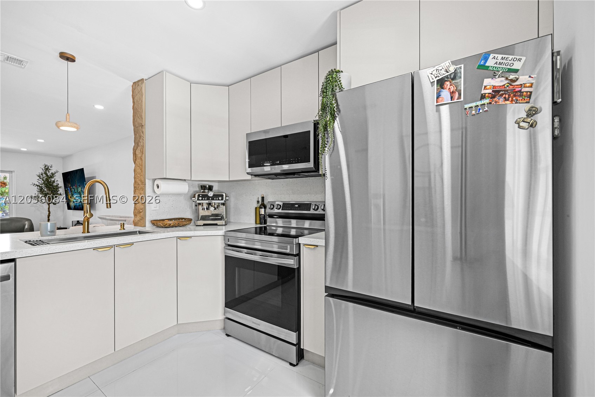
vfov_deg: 81.2
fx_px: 231
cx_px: 298
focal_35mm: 14
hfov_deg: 104.2
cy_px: 198
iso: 100
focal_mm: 14
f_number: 4
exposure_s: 1/20
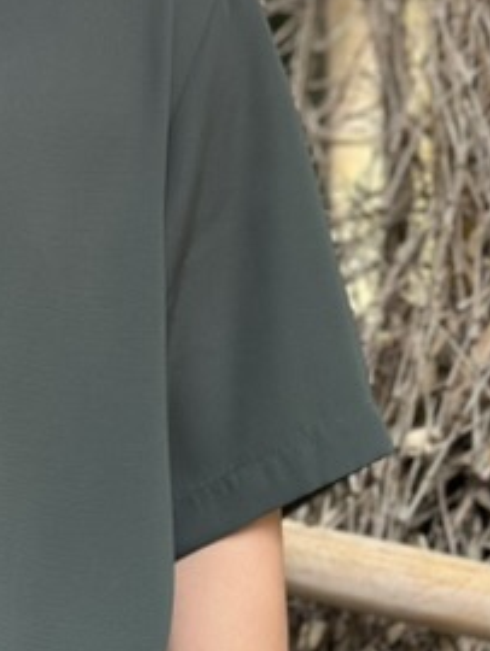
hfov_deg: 8.0
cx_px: -186
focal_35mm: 182
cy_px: -292
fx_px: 3430
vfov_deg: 10.5
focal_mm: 6.86
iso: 80
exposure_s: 1/463
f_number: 1.78
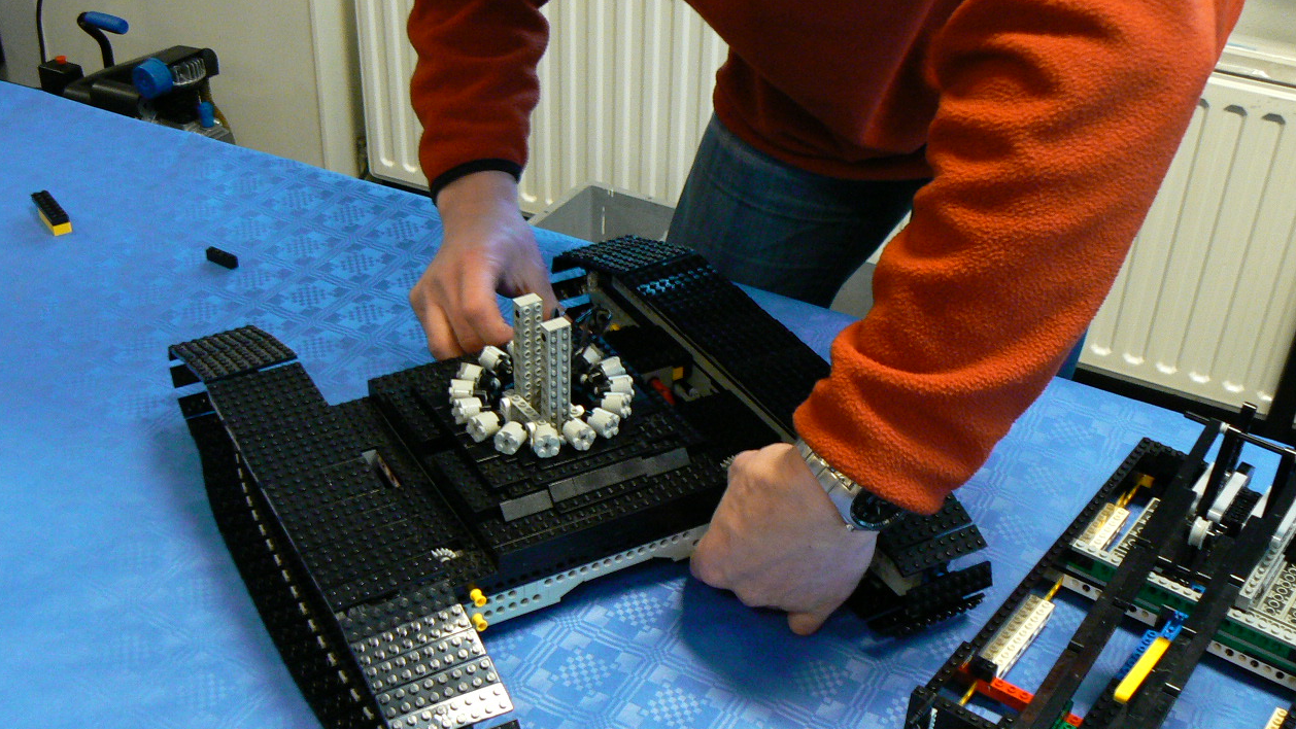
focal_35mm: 41
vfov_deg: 28.9
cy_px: 473
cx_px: 638
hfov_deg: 49.4
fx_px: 1409
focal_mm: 6
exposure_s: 1/8
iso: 200
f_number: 2.8
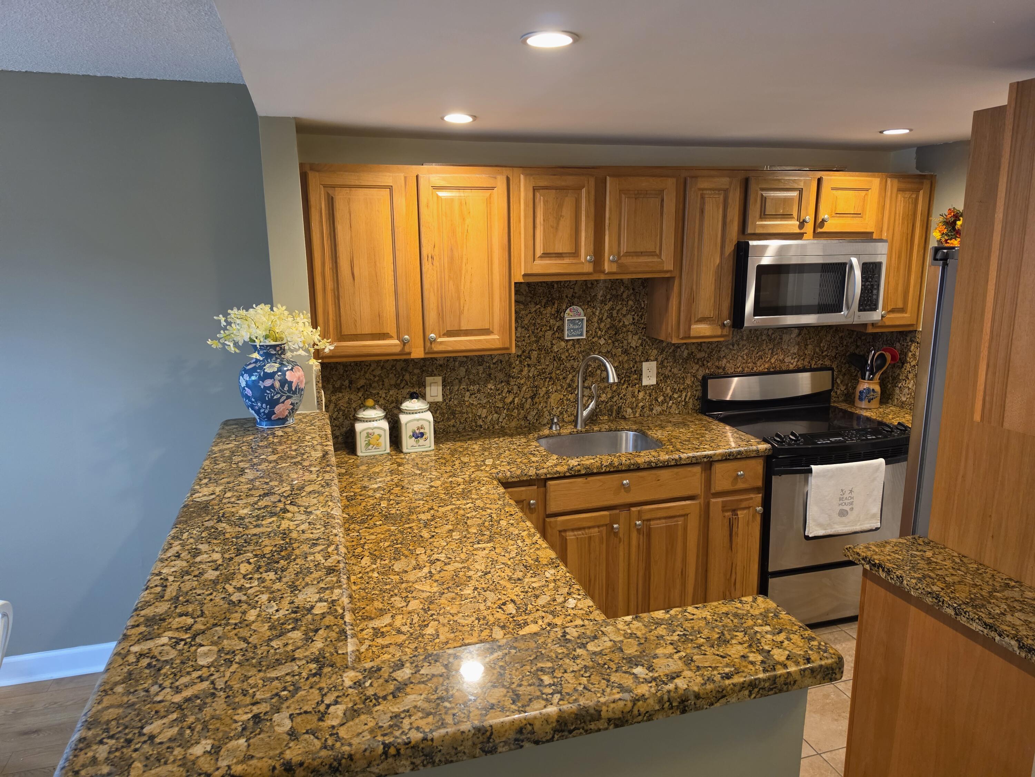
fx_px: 688
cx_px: 518
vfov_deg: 58.9
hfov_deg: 73.9
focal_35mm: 23
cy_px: 388
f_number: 1.4
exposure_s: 1/120
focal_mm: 6.5
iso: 400
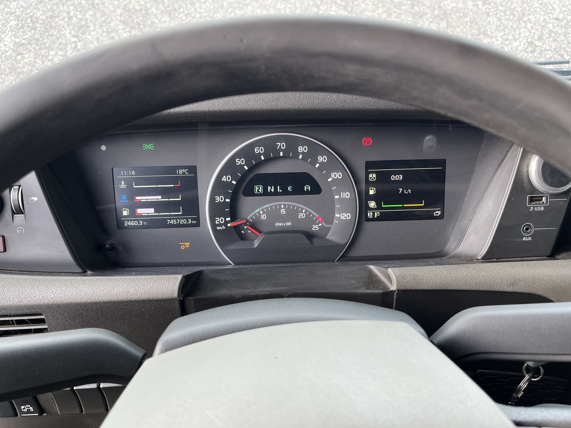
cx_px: 286
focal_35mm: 26
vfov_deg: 53.1
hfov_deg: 67.3
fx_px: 429
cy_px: 214
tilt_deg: -38.9
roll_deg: -1.5
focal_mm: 5.1
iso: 64
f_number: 1.6
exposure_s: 1/121
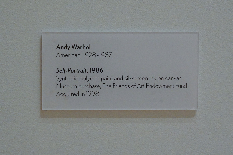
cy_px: 78
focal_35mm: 48
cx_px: 116
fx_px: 311
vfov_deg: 28.1
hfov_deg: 41.1
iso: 8000
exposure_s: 1/100
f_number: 9
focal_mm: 48
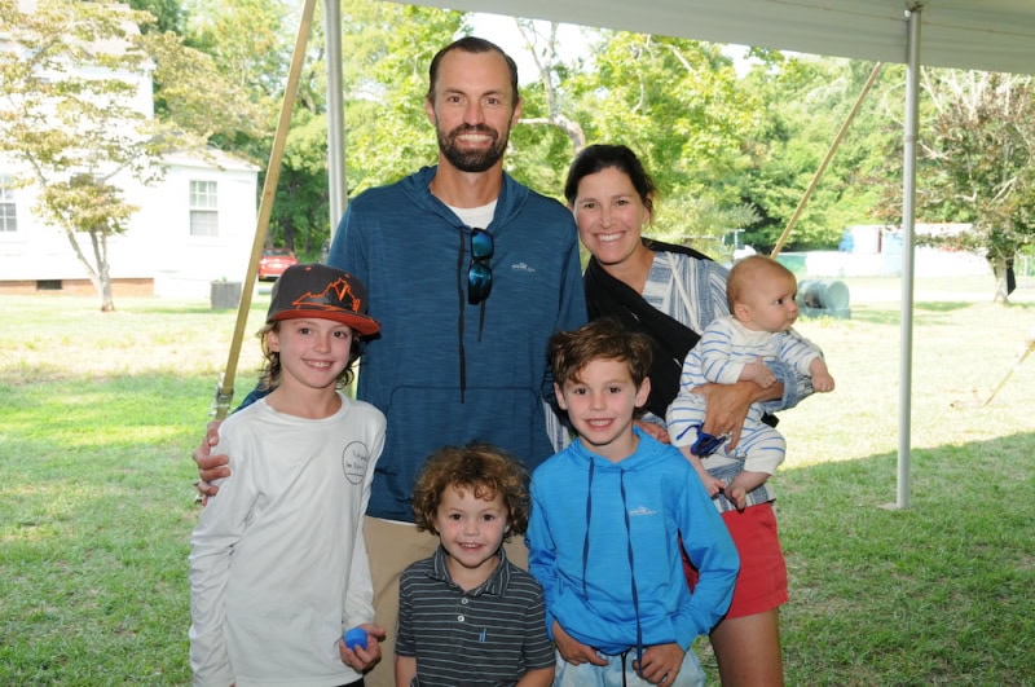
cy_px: 344
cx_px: 518
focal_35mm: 39
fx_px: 1120
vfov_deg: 34.1
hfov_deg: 49.6
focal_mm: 26
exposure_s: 1/125
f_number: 8
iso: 500
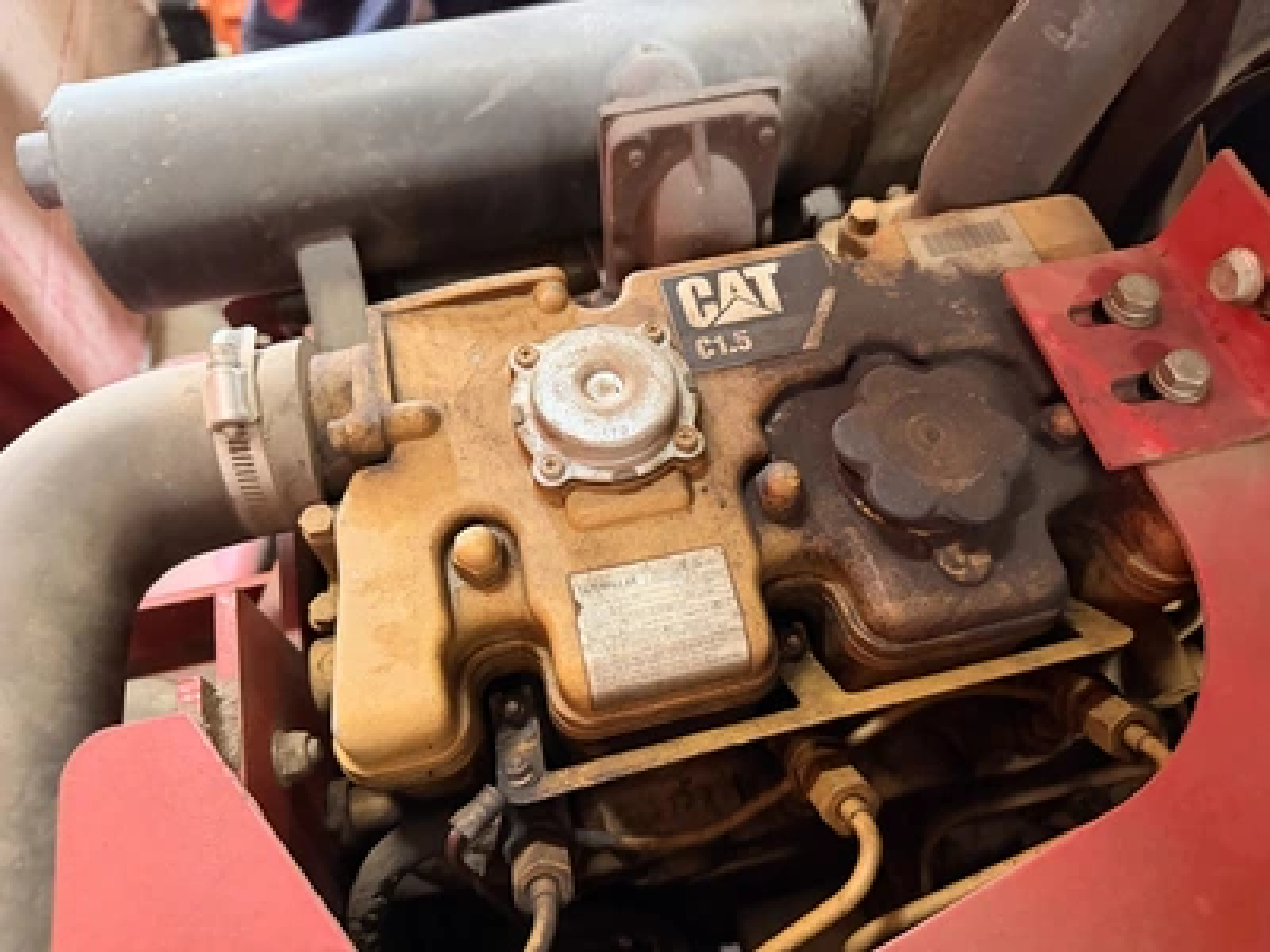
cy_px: 476
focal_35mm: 24
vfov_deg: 56.8
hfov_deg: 71.6
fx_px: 881
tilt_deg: -61.3
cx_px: 635
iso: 800
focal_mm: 6.76
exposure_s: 1/40
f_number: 1.78
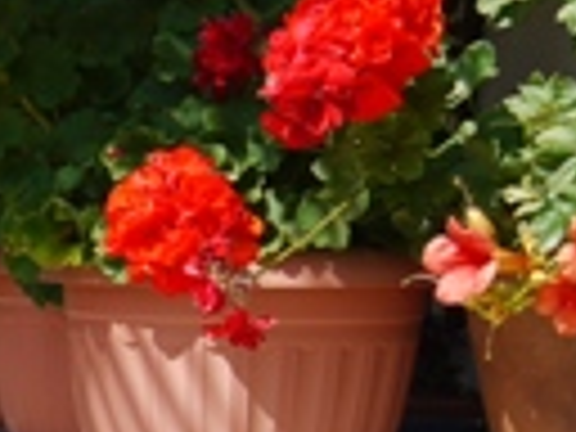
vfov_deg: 10.4
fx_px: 2330
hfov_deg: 12.3
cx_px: -621
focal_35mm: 140
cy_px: 518
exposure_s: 1/250
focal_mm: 14
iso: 100
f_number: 7.1
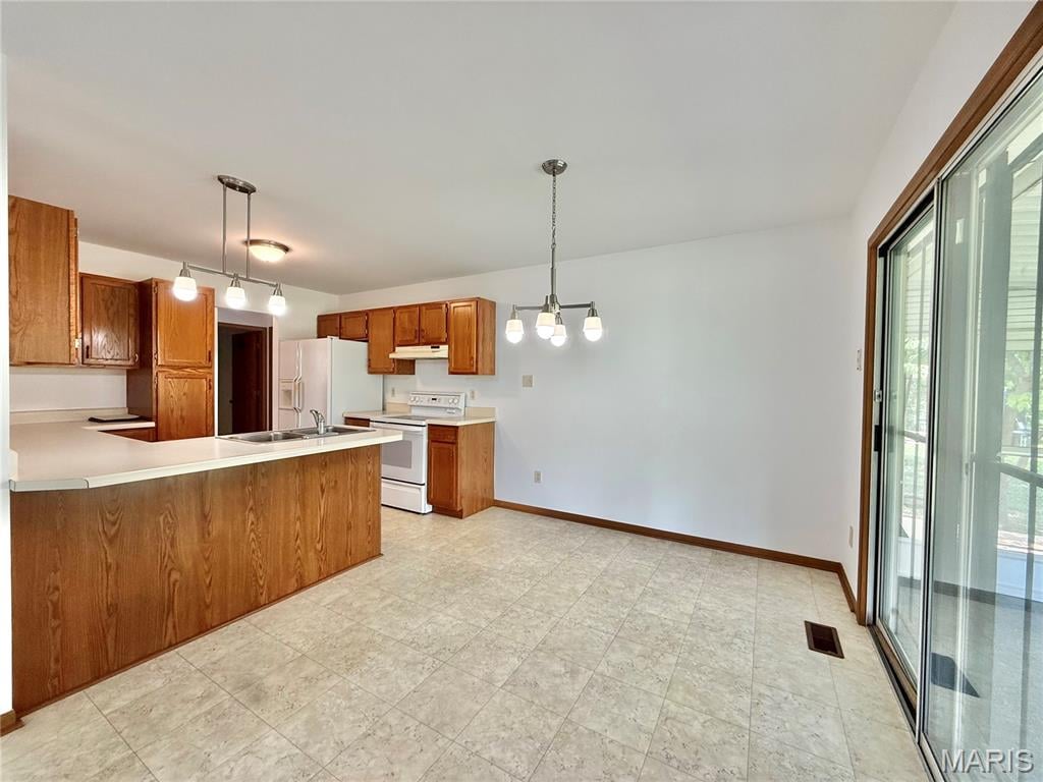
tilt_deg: -0.6
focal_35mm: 14
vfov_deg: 85.7
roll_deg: -0.6
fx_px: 422
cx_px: 522
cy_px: 391
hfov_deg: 102.1
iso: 160
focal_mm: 2.22
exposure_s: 1/120
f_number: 2.2
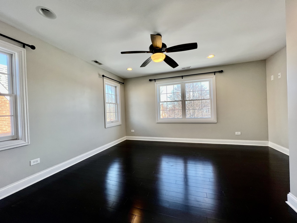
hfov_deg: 106.2
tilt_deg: -0.5
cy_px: 112
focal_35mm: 13
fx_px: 112
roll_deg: +2.2
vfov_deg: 89.9
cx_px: 148
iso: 64
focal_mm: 1.57
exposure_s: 1/120
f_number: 1.8
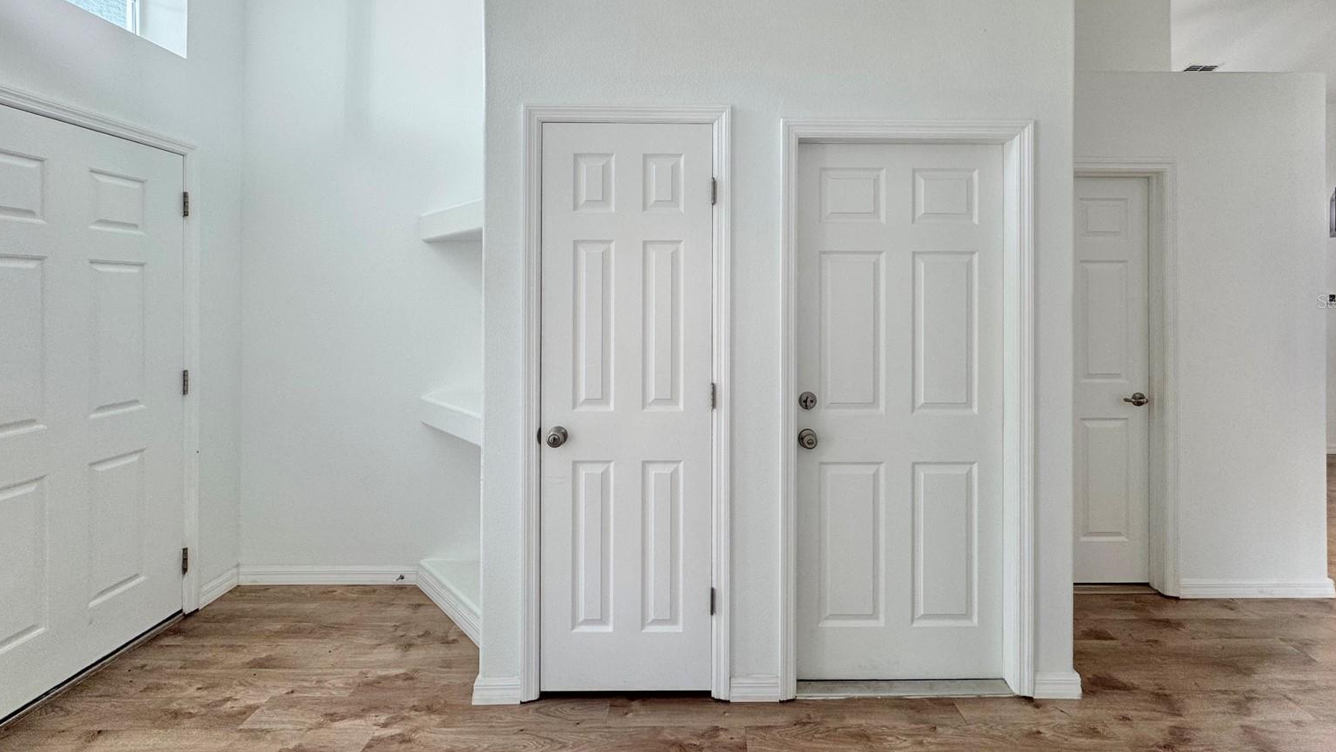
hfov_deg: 99.3
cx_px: 699
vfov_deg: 66.4
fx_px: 567
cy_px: 301
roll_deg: -0.3
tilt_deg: +0.0
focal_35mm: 16
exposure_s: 1/120
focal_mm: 2.22
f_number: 2.2
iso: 100
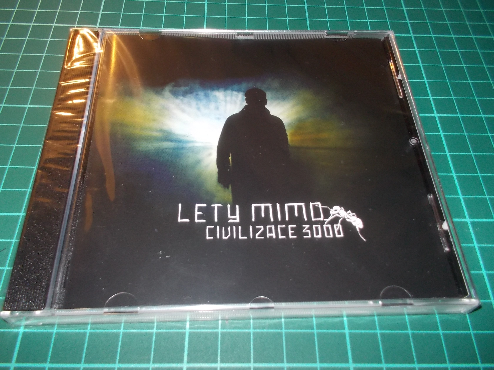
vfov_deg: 48.2
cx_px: 247
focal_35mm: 29
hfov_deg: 61.7
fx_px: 414
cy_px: 185
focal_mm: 4.1
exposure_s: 1/30
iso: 200
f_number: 3.3
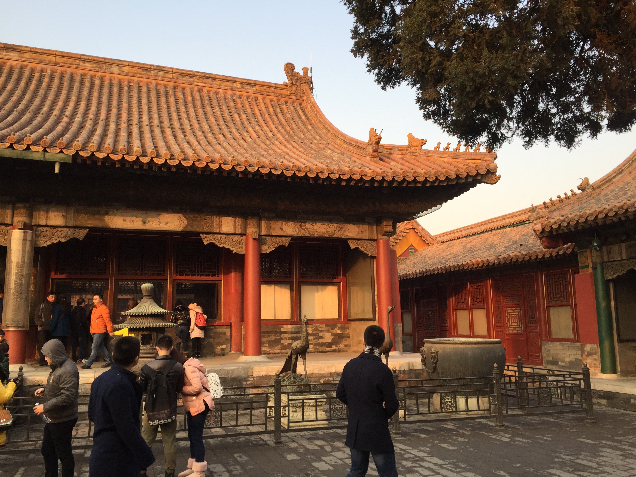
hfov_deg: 61.7
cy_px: 238
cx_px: 318
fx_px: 533
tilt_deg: +10.2
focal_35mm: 29
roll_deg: +1.3
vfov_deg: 48.2
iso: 32
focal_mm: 4.15
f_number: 2.2
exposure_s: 1/353
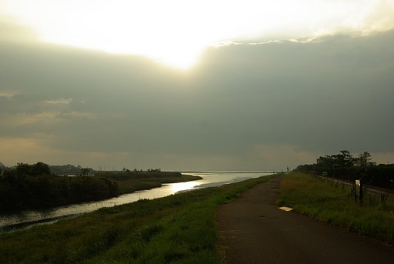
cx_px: 197
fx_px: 460
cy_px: 132
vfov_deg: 32.0
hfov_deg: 46.3
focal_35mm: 42
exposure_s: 1/640
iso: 100
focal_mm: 28
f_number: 5.6
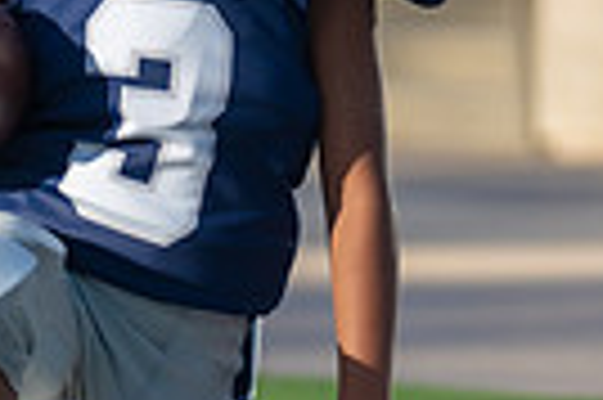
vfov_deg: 3.3
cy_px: 146
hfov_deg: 4.9
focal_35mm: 417
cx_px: 212
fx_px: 6976
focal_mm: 96
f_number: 2.8
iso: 100
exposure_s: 1/800
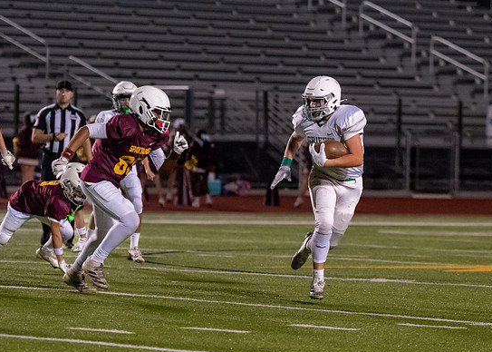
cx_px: 310
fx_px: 4360
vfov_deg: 4.6
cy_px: 210
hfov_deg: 6.5
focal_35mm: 312
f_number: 2.8
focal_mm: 133
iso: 4000
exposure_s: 1/1250
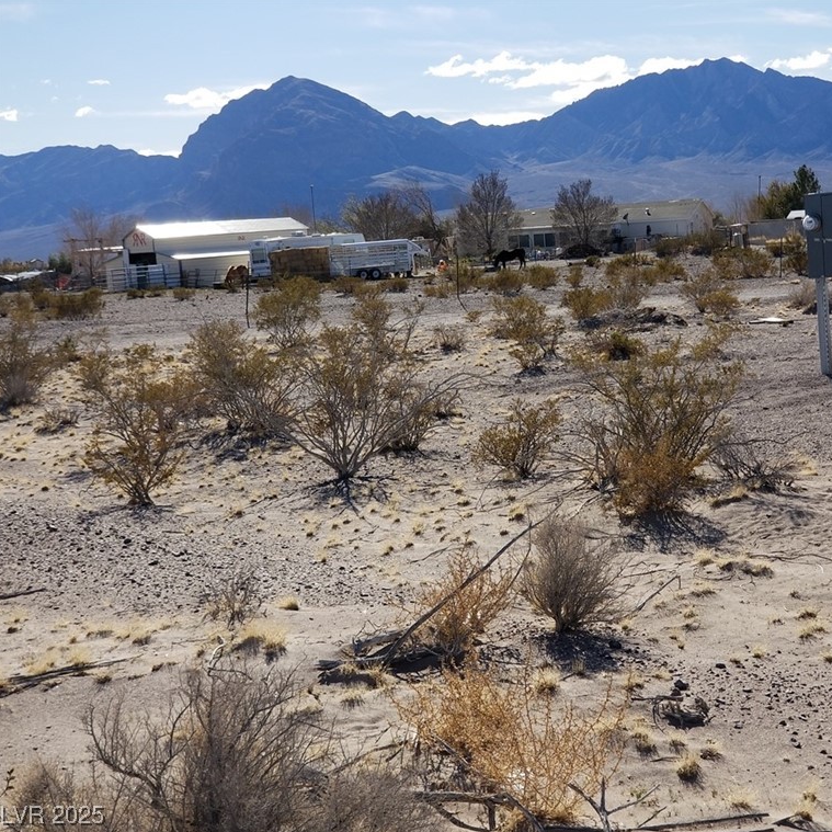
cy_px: 418
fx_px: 1686
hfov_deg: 27.6
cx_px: 555
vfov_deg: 27.7
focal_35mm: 62
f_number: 2.4
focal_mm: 6
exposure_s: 1/1121
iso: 25
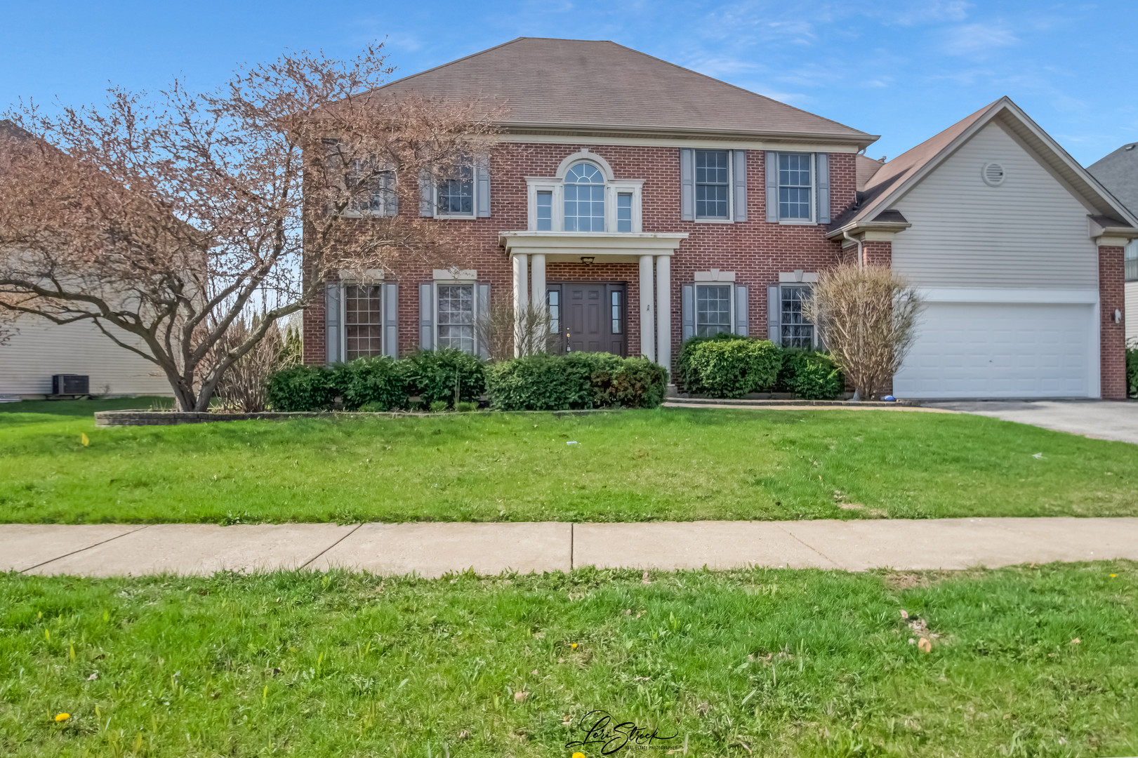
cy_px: 379
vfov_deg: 57.2
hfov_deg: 78.6
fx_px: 695
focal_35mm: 22
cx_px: 569
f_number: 8
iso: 400
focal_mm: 15
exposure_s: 1/1250
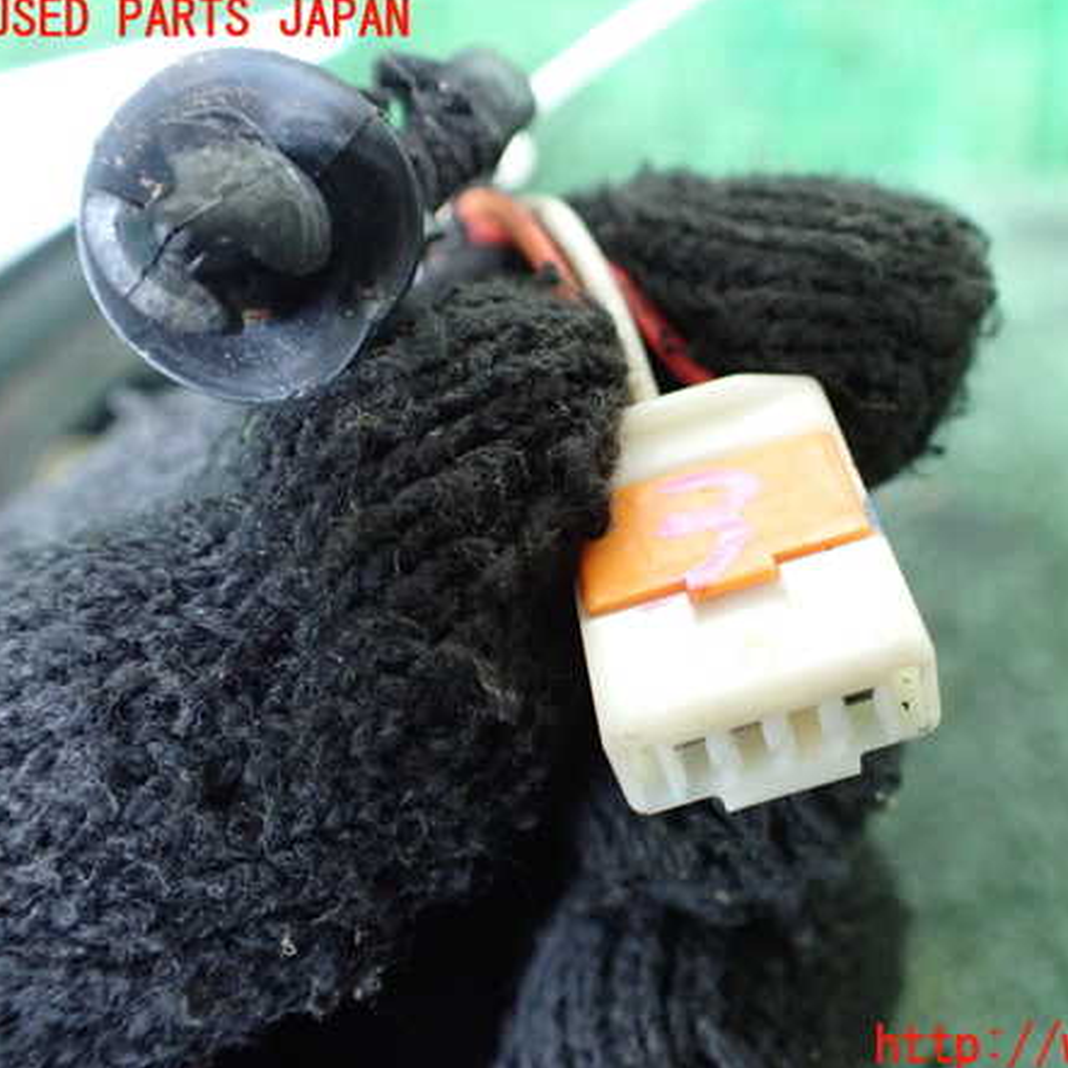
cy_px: 534
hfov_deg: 45.5
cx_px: 696
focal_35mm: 36
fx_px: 1257
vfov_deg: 46.0
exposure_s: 1/80
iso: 800
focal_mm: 5.4
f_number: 2.3
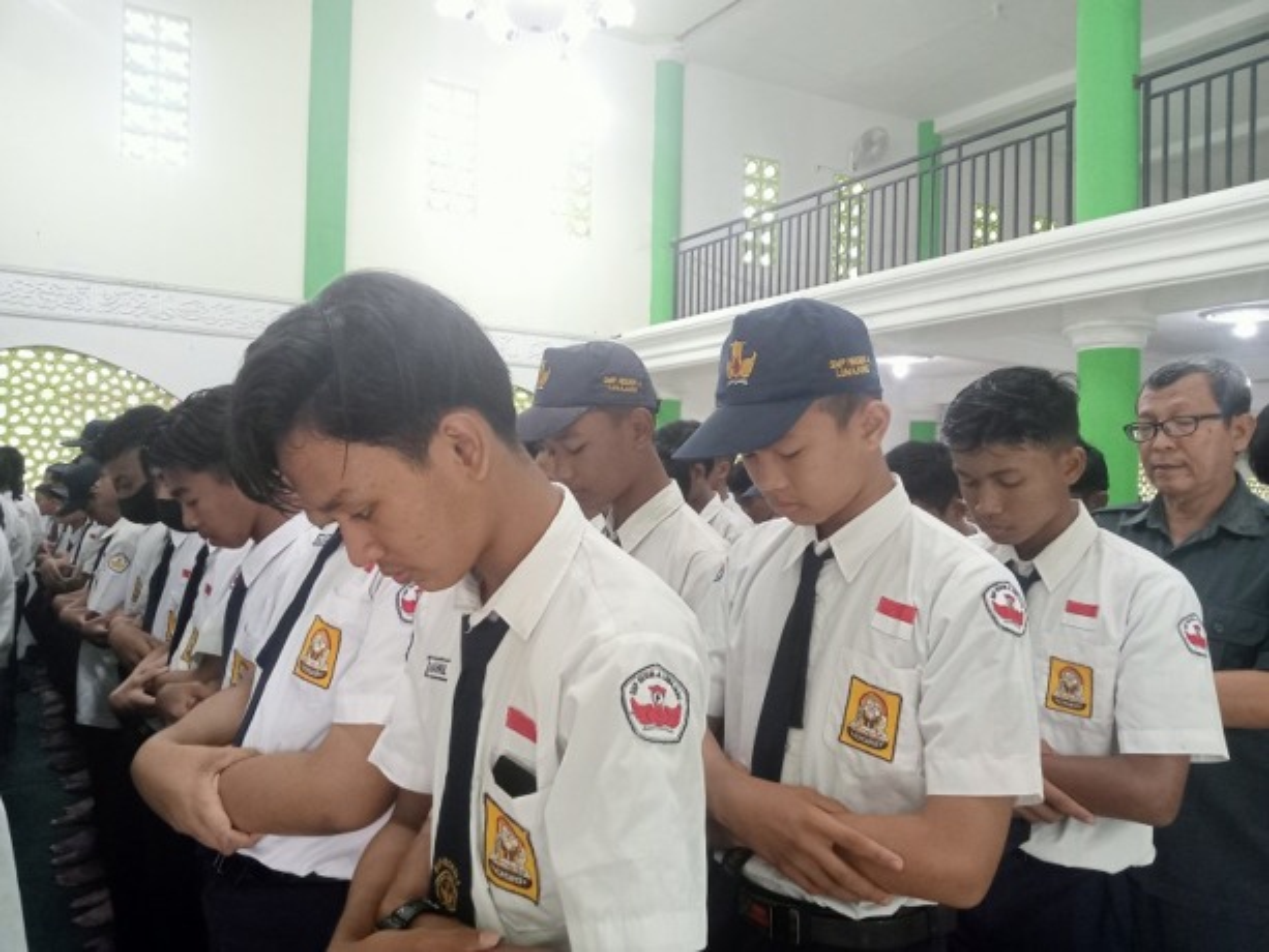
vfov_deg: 49.8
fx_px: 1027
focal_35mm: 28
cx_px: 634
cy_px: 476
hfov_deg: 63.4
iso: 628
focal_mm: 3.37
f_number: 2.2
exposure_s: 1/33.3
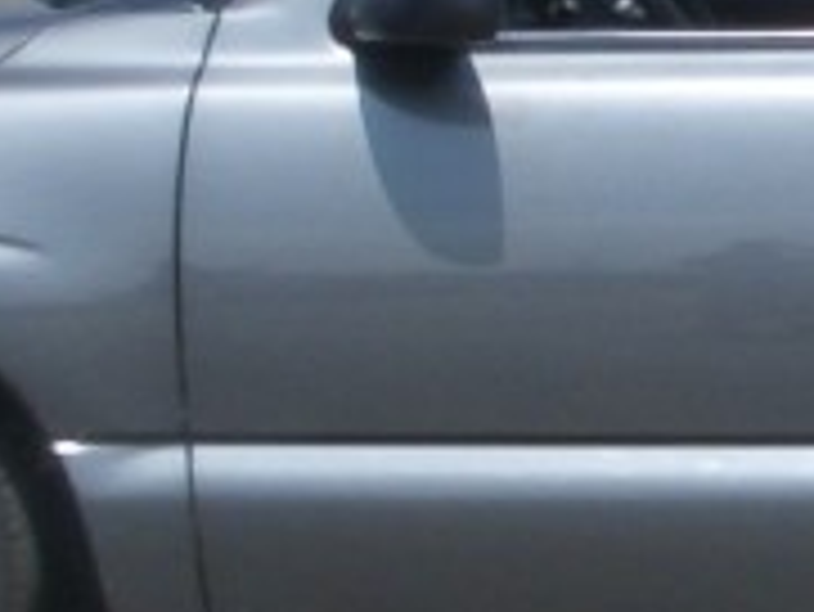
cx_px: 962
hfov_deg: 8.4
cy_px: 140
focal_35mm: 232
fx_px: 5459
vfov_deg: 6.4
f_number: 4.6
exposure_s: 1/640
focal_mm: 6.8
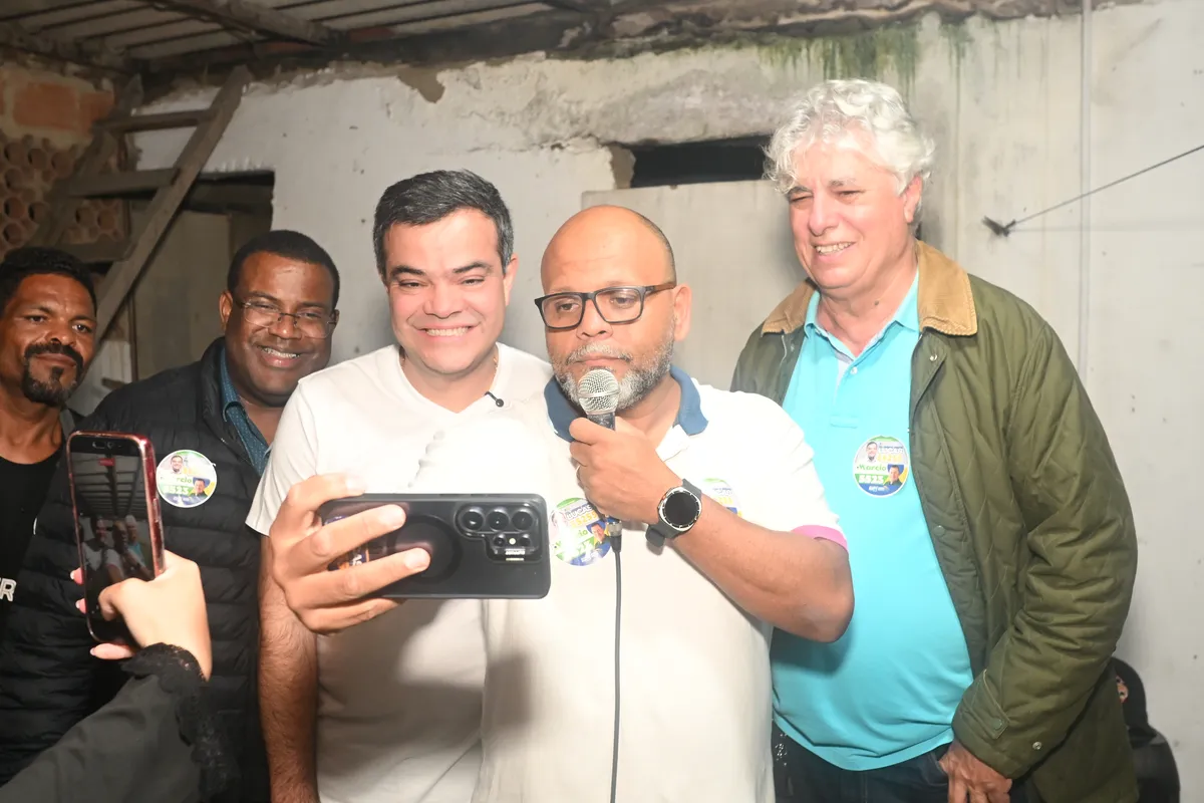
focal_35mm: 30
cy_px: 402
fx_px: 1003
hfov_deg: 61.9
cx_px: 602
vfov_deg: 43.6
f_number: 4
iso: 2000
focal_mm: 20
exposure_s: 1/200
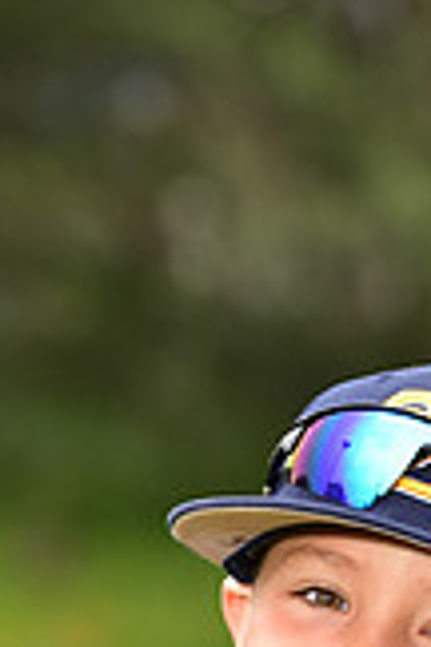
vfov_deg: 3.7
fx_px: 9948
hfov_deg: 2.5
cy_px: 1034
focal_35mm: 554
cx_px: 301
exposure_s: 1/250
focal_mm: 155
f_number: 5.6
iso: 400
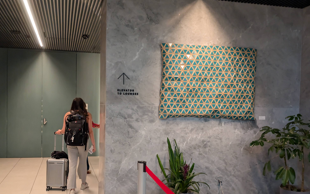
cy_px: 120
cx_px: 147
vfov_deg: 32.6
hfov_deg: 50.4
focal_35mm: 39
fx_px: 329
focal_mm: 6.9
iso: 696
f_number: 1.68
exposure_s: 1/133
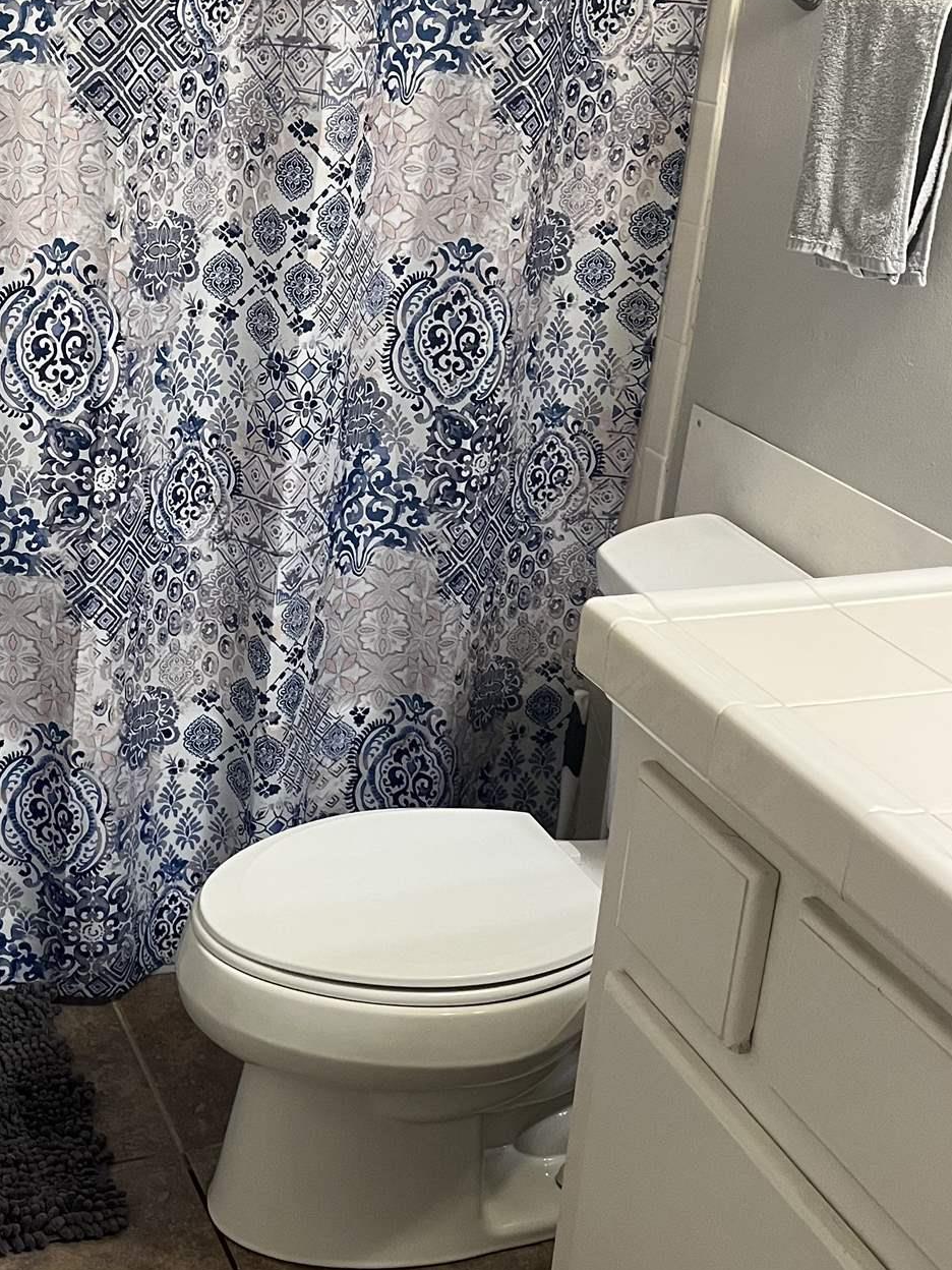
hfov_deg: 29.7
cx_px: 211
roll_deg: -2.2
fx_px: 1760
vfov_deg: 39.2
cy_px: 429
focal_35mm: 48
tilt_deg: -17.9
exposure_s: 1/60
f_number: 1.6
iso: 160
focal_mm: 5.1
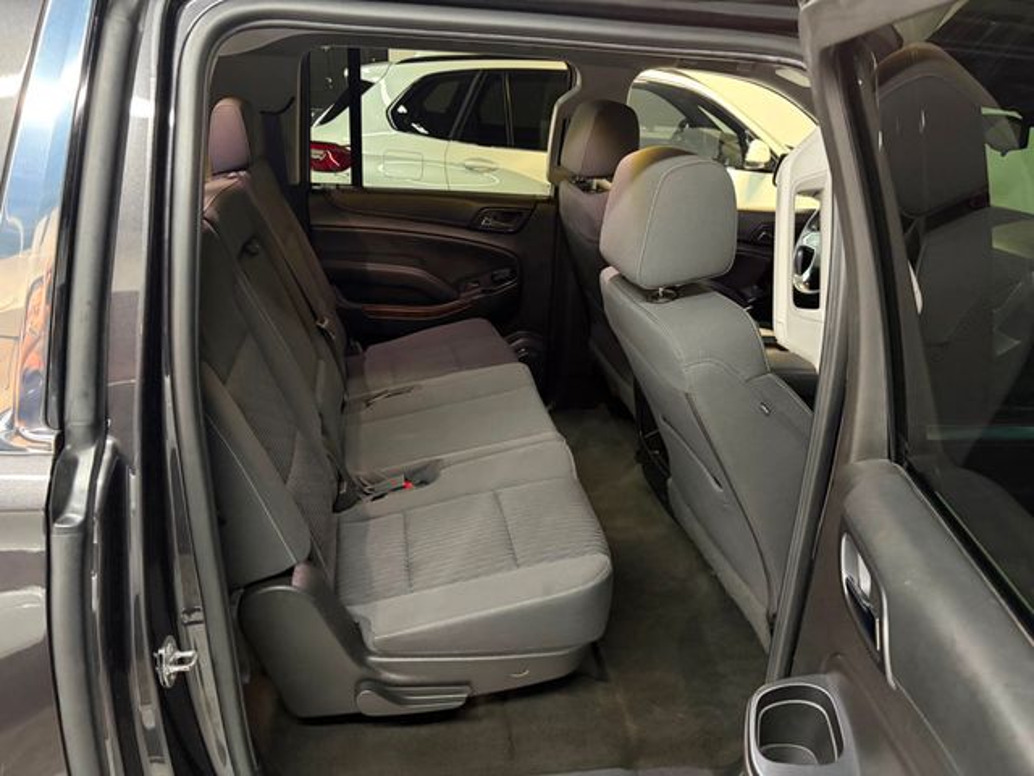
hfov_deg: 67.3
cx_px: 517
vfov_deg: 53.1
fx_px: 777
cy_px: 388
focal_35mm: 26
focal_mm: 5.96
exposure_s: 1/30
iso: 640
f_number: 1.6
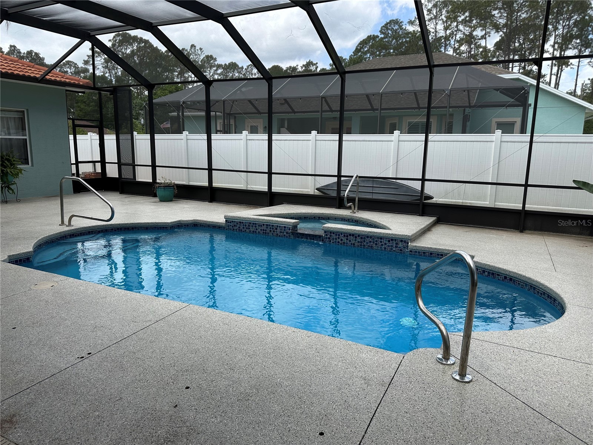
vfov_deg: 56.8
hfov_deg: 71.6
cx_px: 296
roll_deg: -1.2
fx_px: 411
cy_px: 222
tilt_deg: -9.5
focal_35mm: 24
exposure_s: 1/1541
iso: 80
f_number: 1.78
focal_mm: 6.86
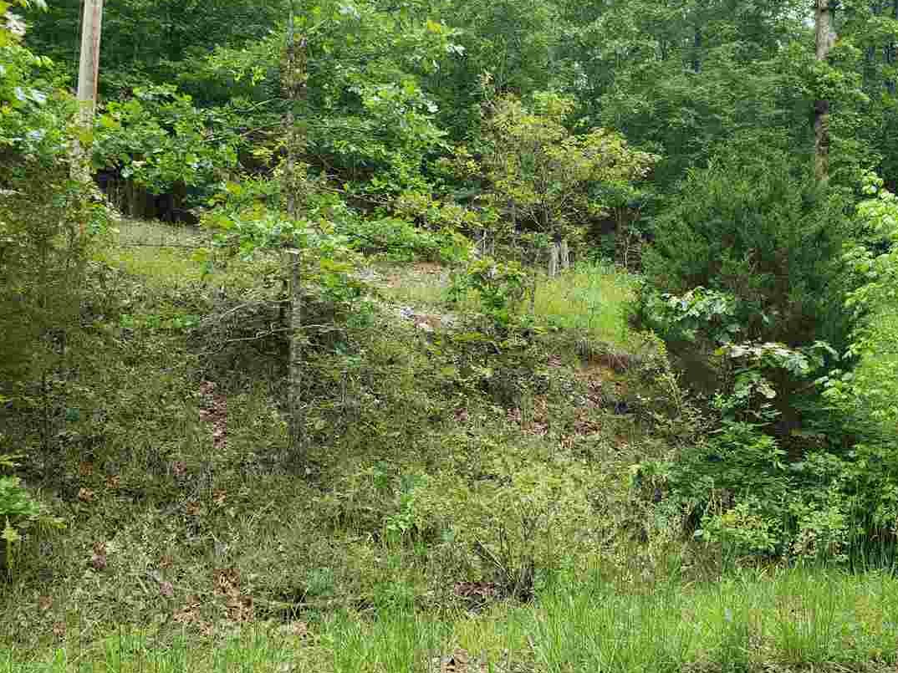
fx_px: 804
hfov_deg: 57.9
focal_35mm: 31
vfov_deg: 45.4
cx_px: 534
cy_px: 368
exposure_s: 1/359
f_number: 2.4
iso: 50
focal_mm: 4.3
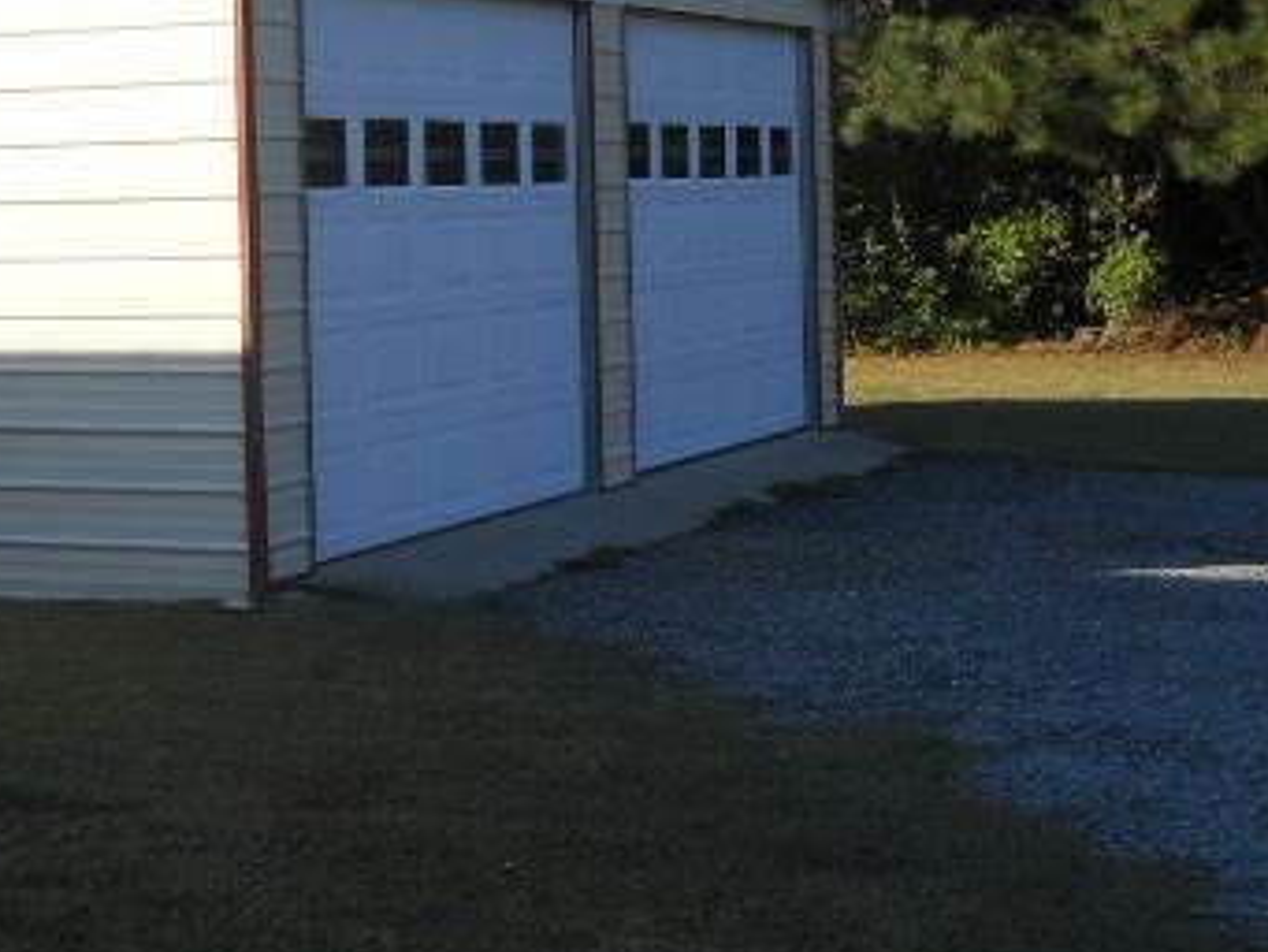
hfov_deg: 25.2
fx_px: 2822
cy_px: 294
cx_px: 416
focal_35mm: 77
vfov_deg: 19.1
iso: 80
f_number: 5.5
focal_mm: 6.72
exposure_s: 1/200
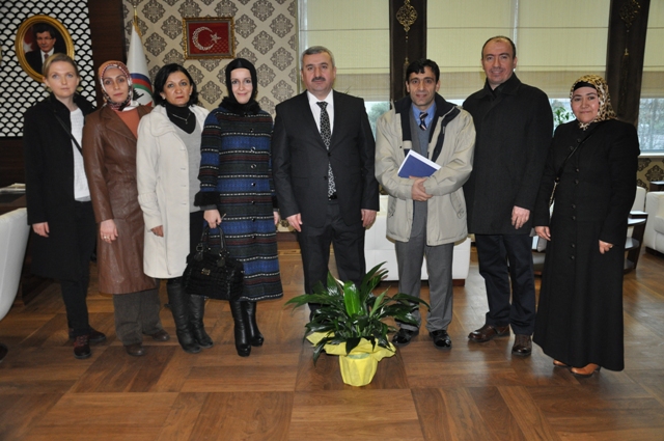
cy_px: 220
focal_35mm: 32
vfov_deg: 41.6
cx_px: 332
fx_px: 580
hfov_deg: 59.6
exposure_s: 1/60
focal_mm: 21
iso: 800
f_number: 3.8
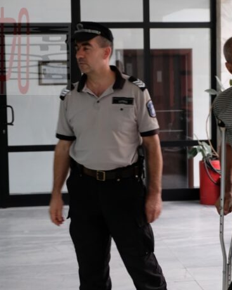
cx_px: 165
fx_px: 833
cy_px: 144
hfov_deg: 15.8
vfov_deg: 19.8
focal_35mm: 97
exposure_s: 1/50
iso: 3200
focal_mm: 45.2
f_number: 5.6
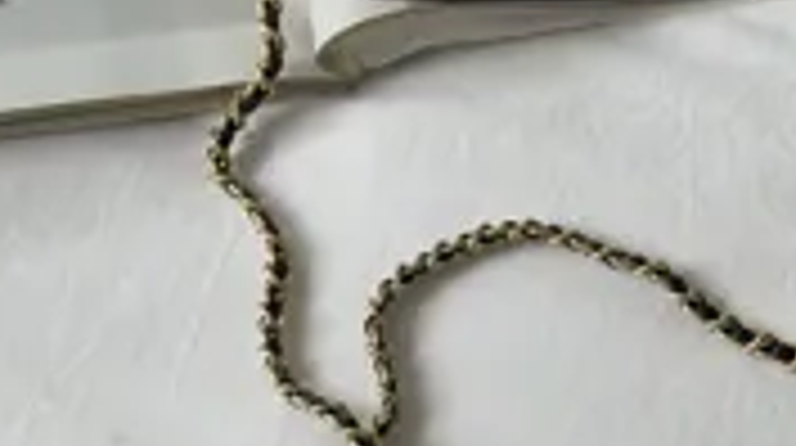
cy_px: 505
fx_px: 2993
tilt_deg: -67.1
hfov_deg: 15.0
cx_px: 724
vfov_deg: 8.4
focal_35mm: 142
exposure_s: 1/150
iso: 50
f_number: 1.78
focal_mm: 6.76
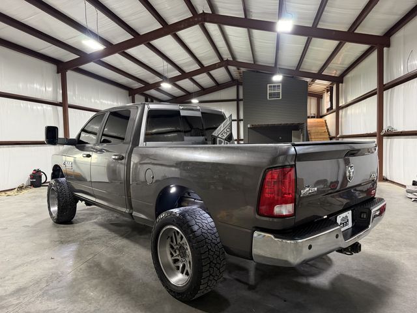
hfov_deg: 71.6
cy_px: 156
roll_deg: +1.2
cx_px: 208
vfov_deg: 56.8
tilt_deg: -4.2
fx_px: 289
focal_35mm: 24
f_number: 1.78
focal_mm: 6.76
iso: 400
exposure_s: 1/60
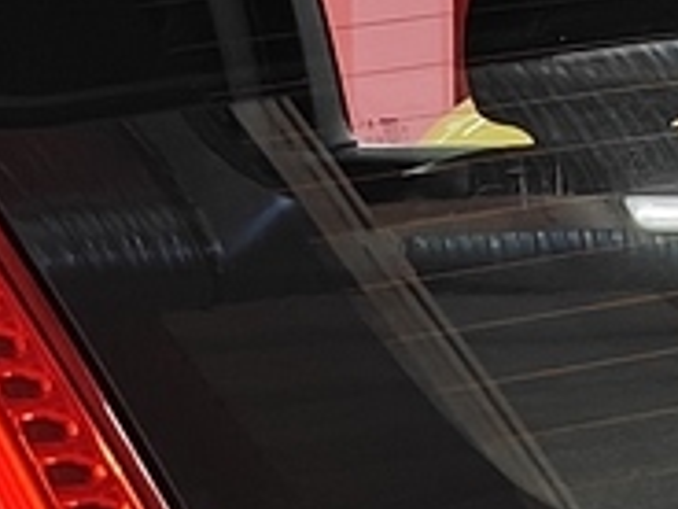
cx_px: -63
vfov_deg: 5.7
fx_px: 4916
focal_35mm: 251
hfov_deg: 7.8
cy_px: 1254
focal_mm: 5.59
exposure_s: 1/63
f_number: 1.8
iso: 50
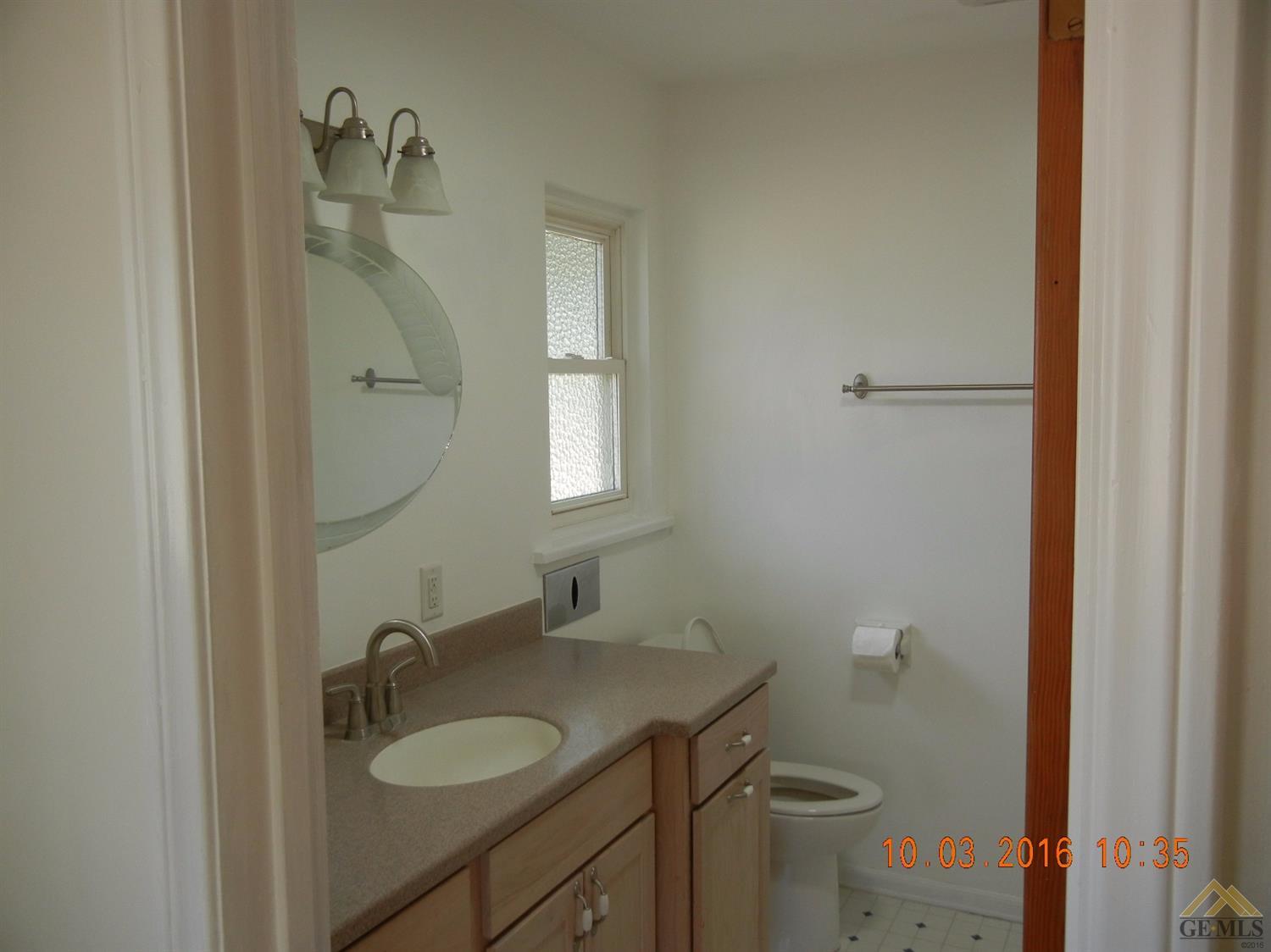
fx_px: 1101
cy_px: 476
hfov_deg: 60.0
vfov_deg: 46.8
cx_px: 636
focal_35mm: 30
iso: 160
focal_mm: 5.4
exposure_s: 1/49.1
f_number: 3.5
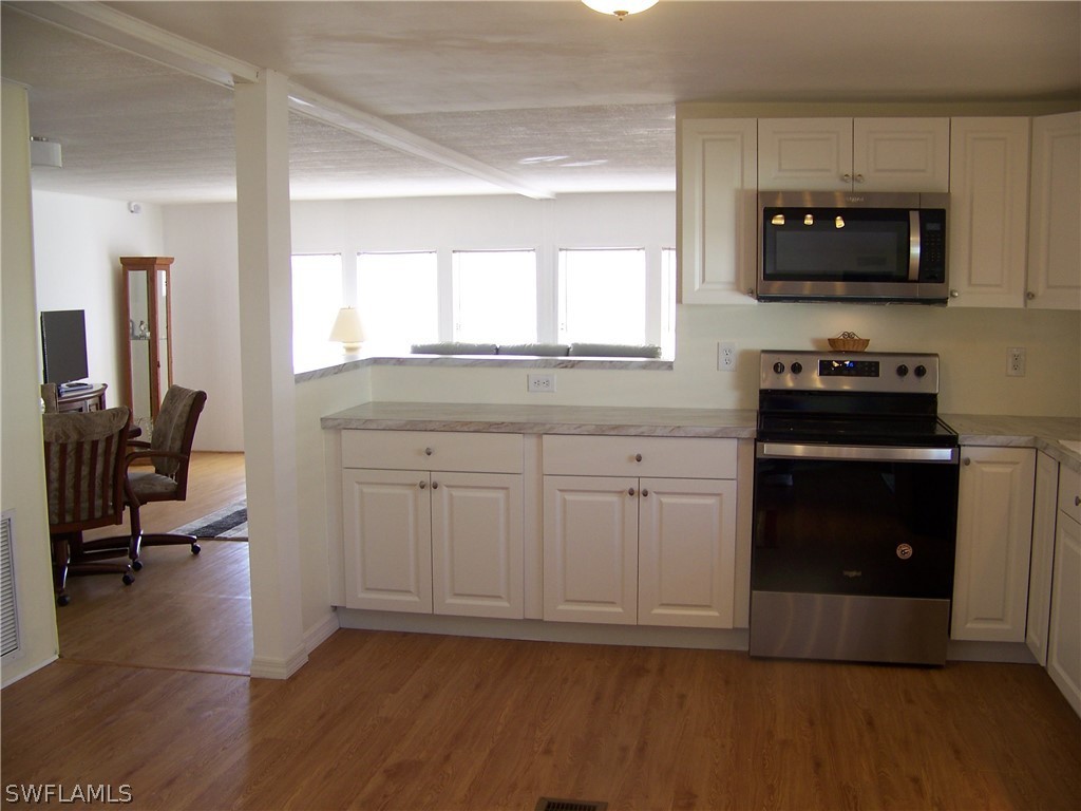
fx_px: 1124
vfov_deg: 39.7
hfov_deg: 51.4
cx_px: 540
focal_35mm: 36
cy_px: 406
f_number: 2.8
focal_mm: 5.85
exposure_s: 1/30
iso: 64
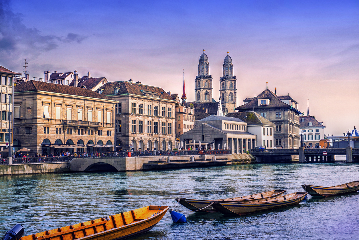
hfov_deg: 34.5
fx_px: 579
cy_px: 120
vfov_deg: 23.4
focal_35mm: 58
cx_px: 180
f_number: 8
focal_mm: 58
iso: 200
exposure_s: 1/250
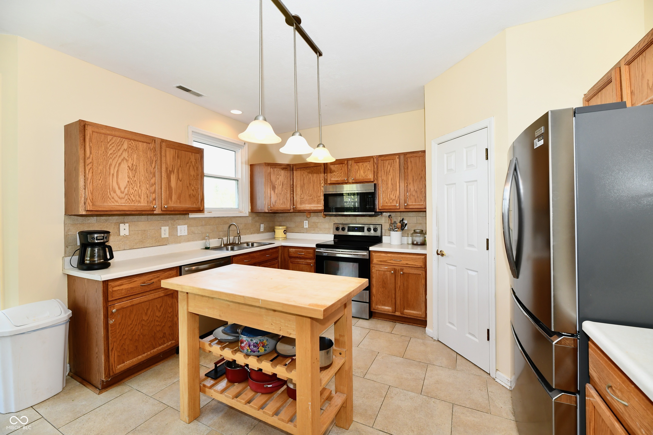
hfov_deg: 104.3
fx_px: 254
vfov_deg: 81.2
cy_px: 218
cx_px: 326
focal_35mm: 14
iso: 640
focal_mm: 14
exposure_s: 1/60
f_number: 6.3
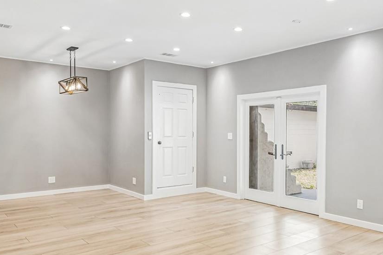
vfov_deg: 42.2
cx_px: 219
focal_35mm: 31
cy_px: 140
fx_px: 330
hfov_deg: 60.0
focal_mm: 16
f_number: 8
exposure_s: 1/40
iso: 400
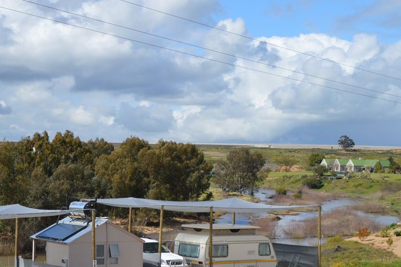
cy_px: 219
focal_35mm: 89
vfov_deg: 15.2
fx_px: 991
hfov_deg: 22.6
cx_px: 88
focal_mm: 32
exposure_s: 1/320
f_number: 9
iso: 100
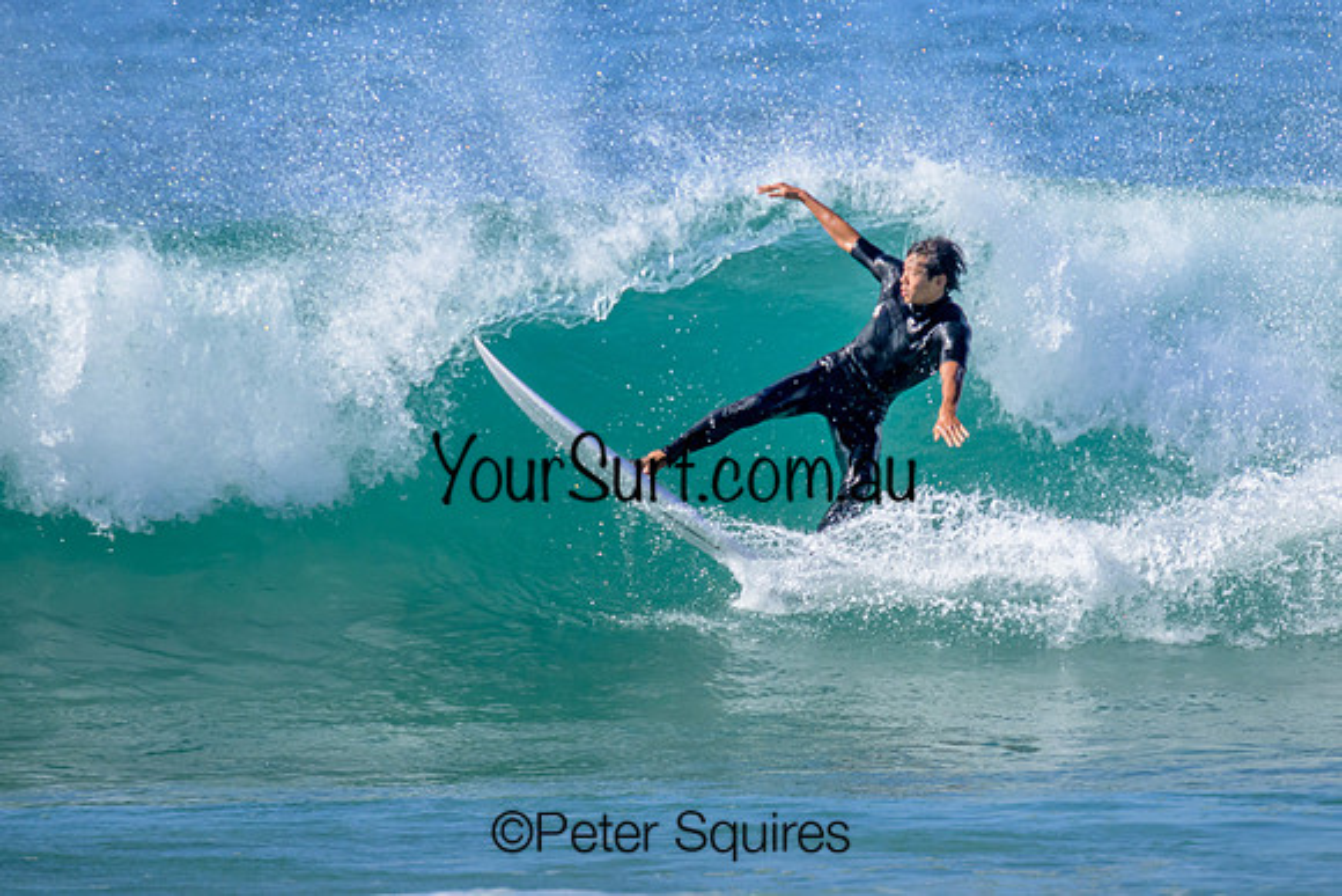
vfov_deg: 1.3
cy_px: 366
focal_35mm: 1090
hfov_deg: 1.9
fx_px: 40643
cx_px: 778
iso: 1400
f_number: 11
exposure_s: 1/2000
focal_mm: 800
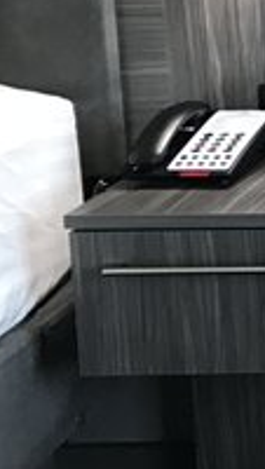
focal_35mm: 122
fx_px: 1519
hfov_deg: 7.9
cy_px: 14
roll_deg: +0.3
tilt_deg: -9.4
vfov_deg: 17.2
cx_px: 912
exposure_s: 1/24
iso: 40
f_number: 1.8
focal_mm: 3.99
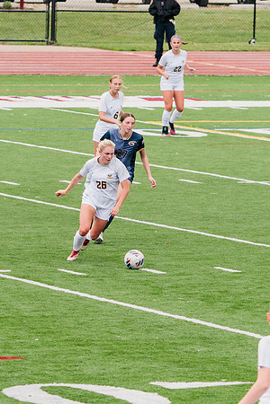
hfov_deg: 3.5
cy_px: 224
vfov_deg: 5.3
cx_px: 105
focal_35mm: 392
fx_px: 4406
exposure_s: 1/1600
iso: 1000
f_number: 5.6
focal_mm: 200
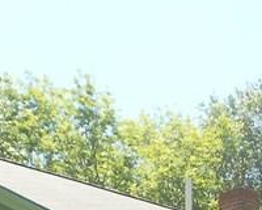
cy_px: 472
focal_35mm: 130
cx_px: 369
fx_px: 1008
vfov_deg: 10.5
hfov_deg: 14.0
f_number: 3.2
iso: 80
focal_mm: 4.6
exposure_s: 1/320
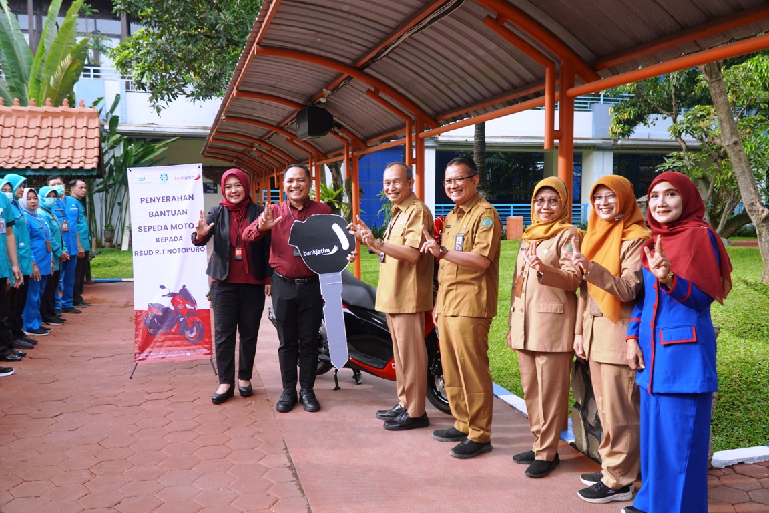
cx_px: 384
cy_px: 256
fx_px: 641
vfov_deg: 43.6
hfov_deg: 61.9
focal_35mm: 30
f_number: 4
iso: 100
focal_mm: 20
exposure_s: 1/160
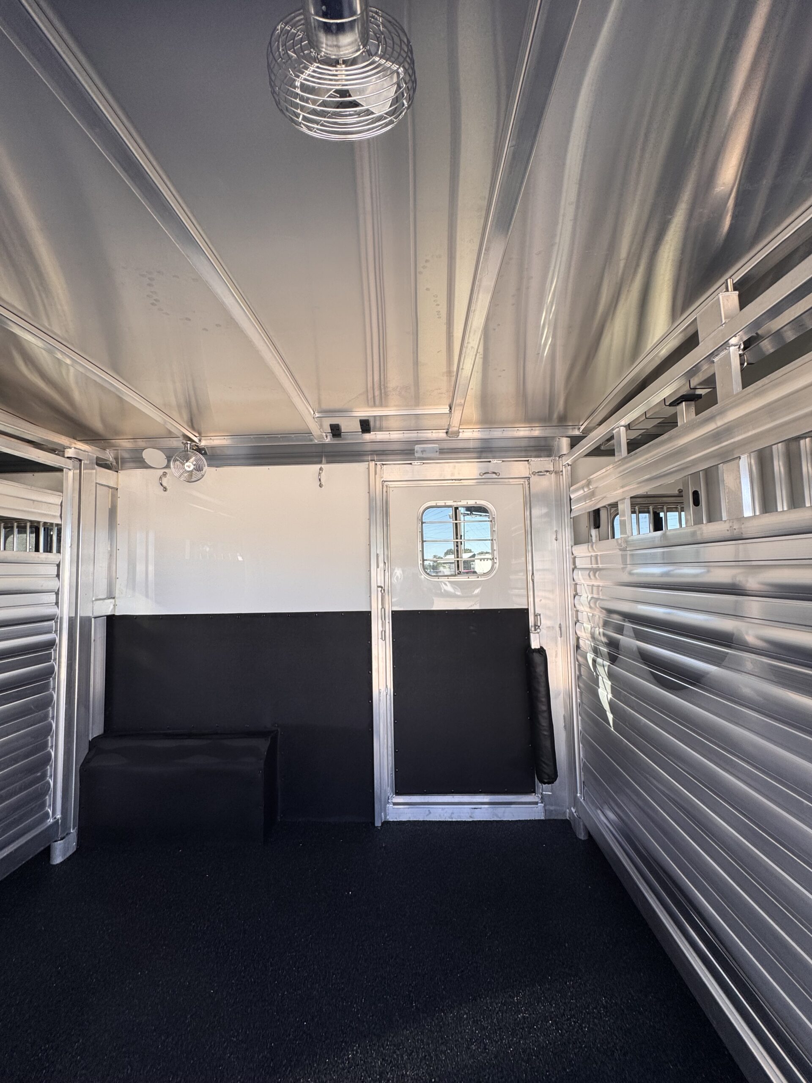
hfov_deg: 85.7
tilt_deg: +3.7
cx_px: 406
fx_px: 438
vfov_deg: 102.1
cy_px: 542
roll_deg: +0.6
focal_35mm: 14
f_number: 2.2
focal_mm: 2.22
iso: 40
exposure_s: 1/181
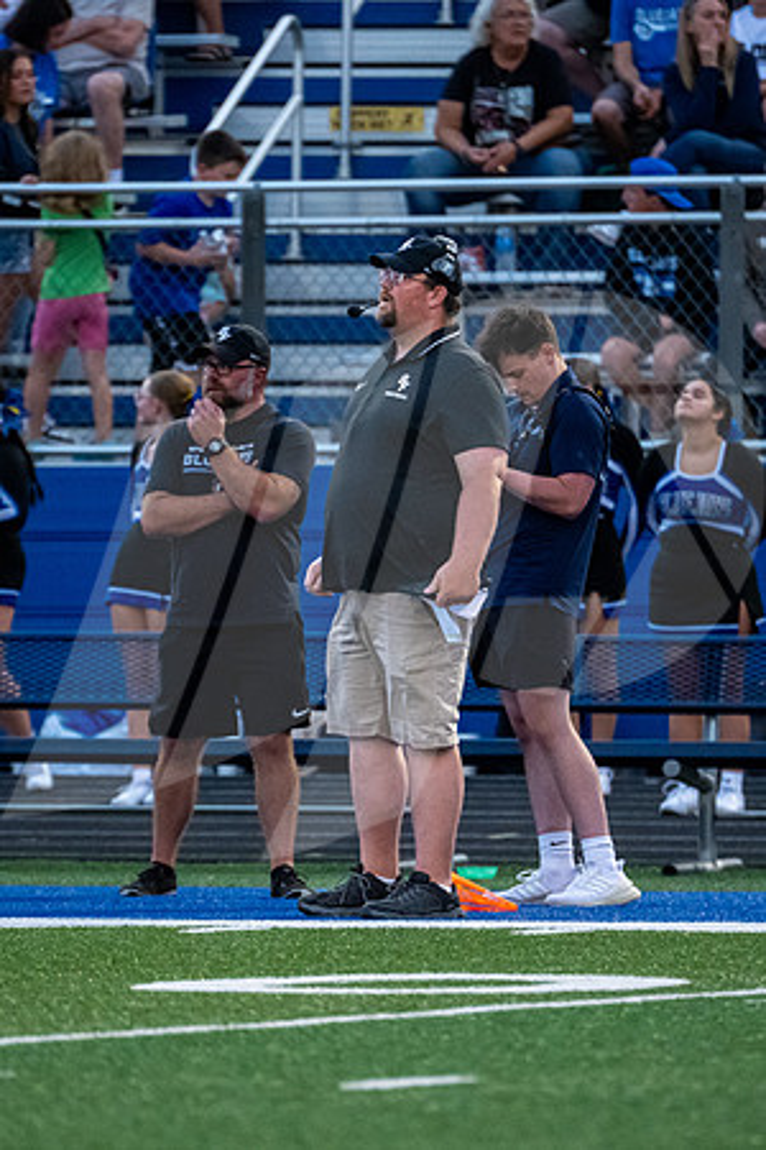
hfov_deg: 2.2
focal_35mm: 636
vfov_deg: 3.2
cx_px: 345
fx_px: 20291
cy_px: 603
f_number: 5.6
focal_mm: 400
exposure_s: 1/1250
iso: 6400
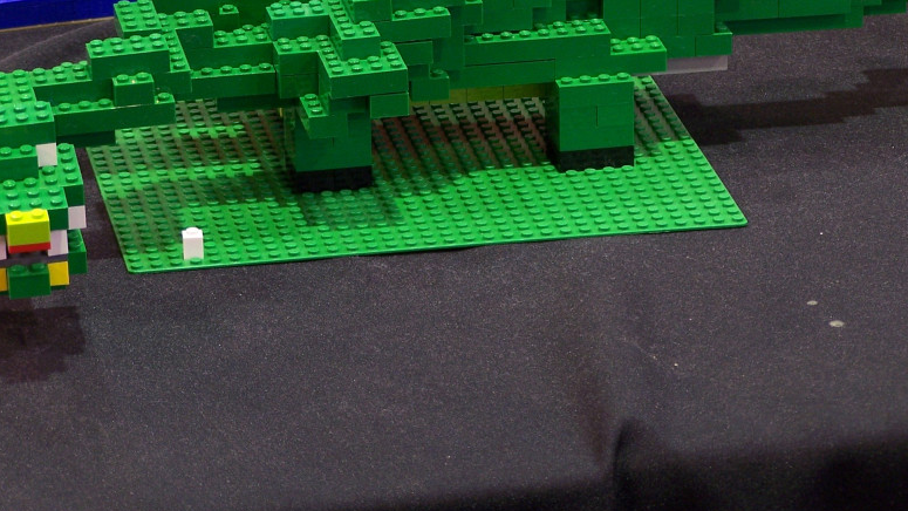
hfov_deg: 10.8
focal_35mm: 200
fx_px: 4815
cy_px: 94
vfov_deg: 6.1
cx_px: 477
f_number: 3.2
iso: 80
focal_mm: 23.1
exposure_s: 1/2
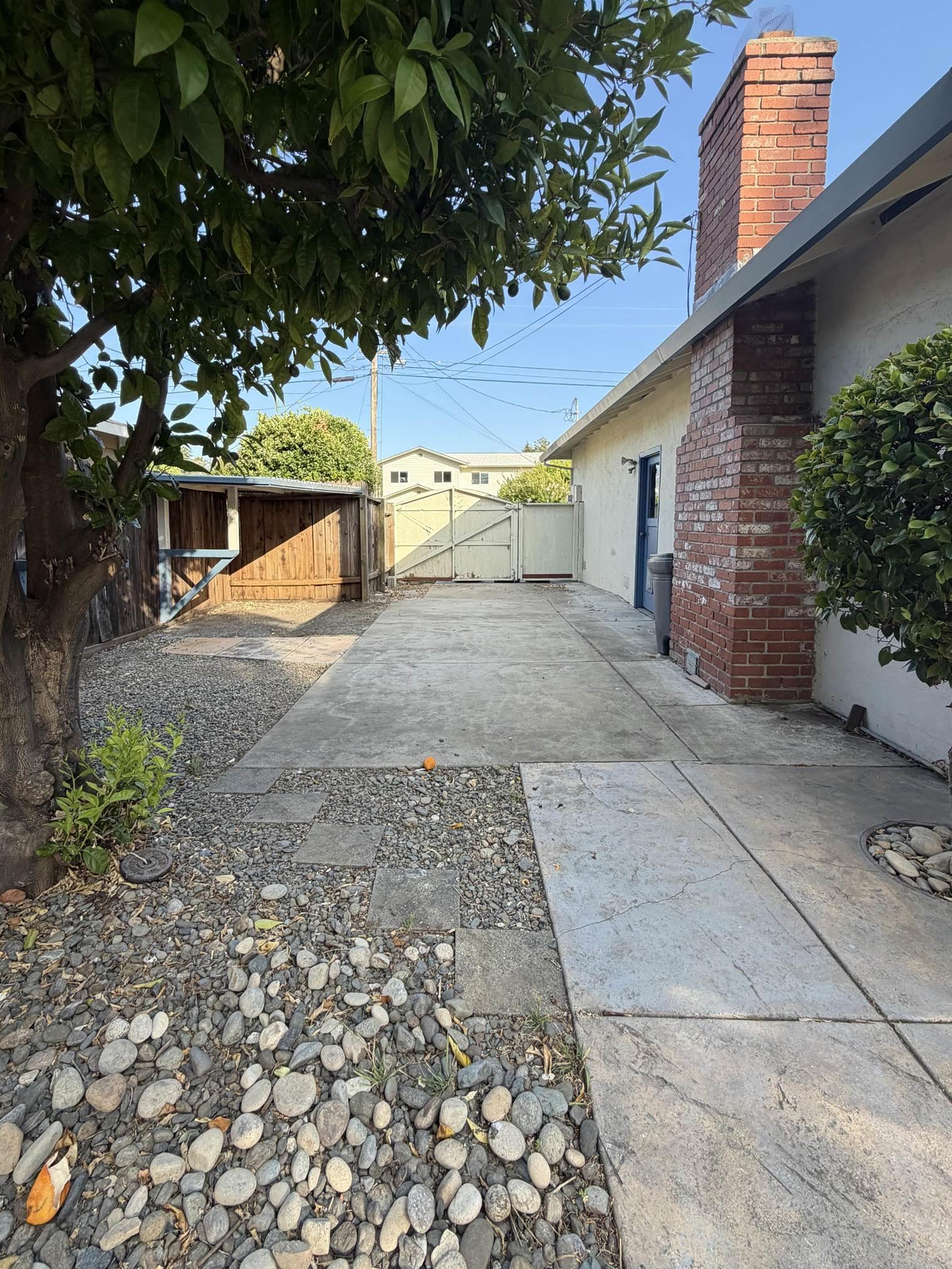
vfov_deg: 94.3
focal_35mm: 16
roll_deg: +0.1
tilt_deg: -6.0
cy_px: 581
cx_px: 452
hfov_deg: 78.0
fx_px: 587
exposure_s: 1/502
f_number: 2.2
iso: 64
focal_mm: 2.22
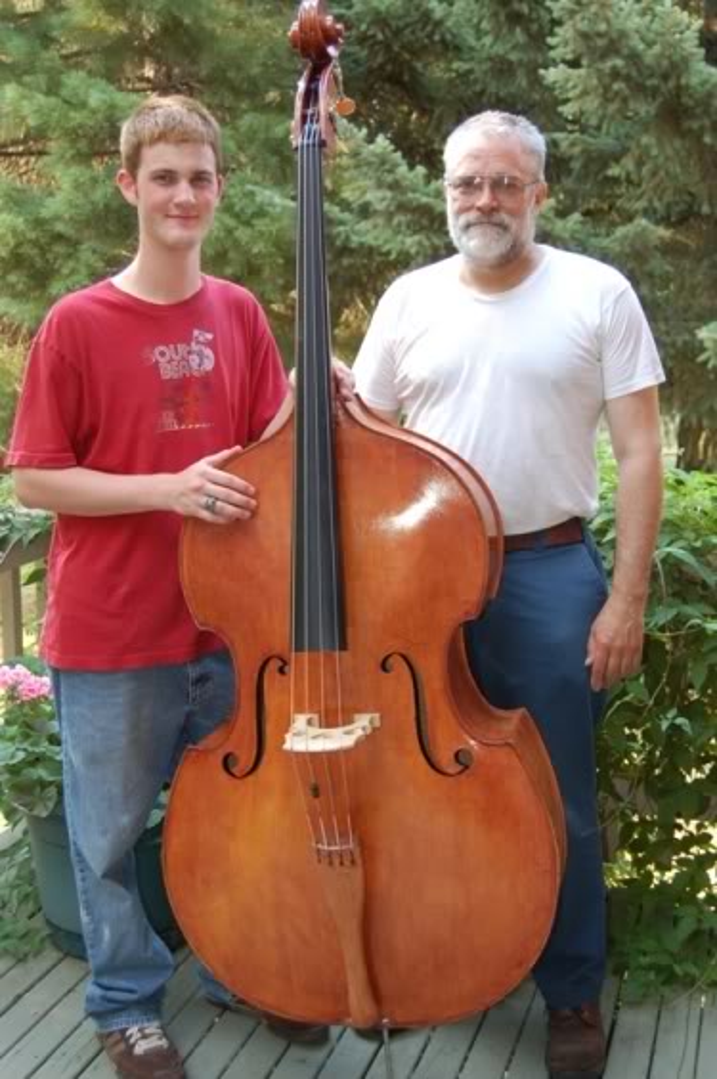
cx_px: 358
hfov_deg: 29.8
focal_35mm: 45
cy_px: 540
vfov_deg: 43.6
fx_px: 1347
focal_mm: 30
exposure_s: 1/60
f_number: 4.2
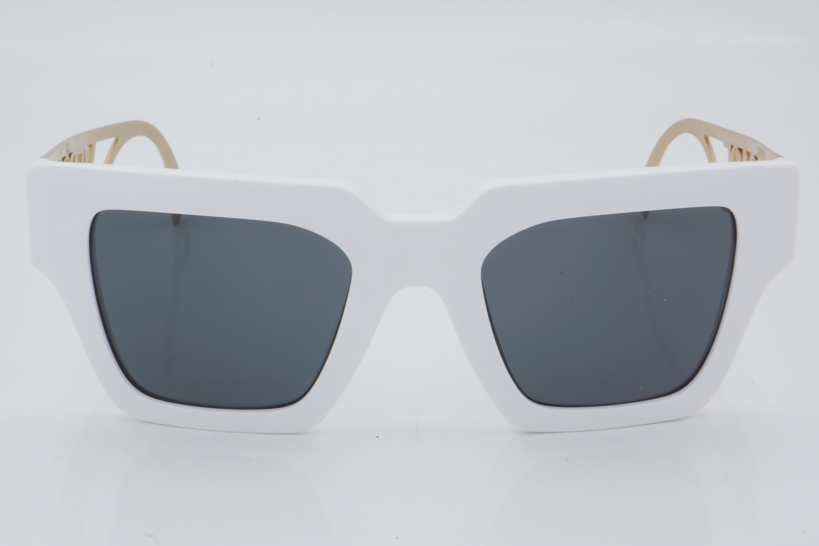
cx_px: 410
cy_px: 273
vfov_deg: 18.2
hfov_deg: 27.0
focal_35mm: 75
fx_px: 1706
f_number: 32
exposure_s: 1/3
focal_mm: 50
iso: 100
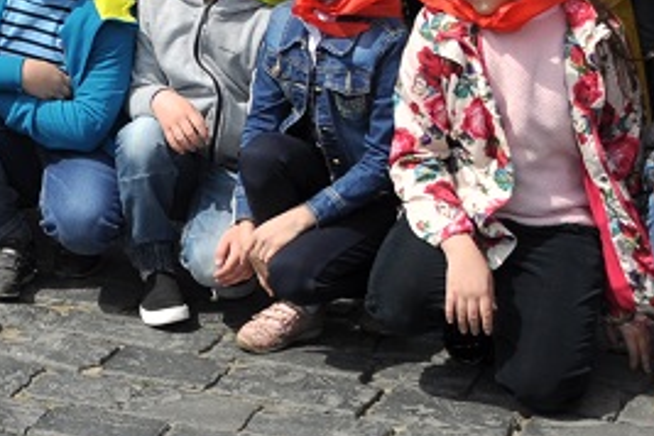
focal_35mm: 130
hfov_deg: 14.4
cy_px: -361
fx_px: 2361
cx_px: -410
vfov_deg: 10.0
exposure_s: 1/1000
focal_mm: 18
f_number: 4.5
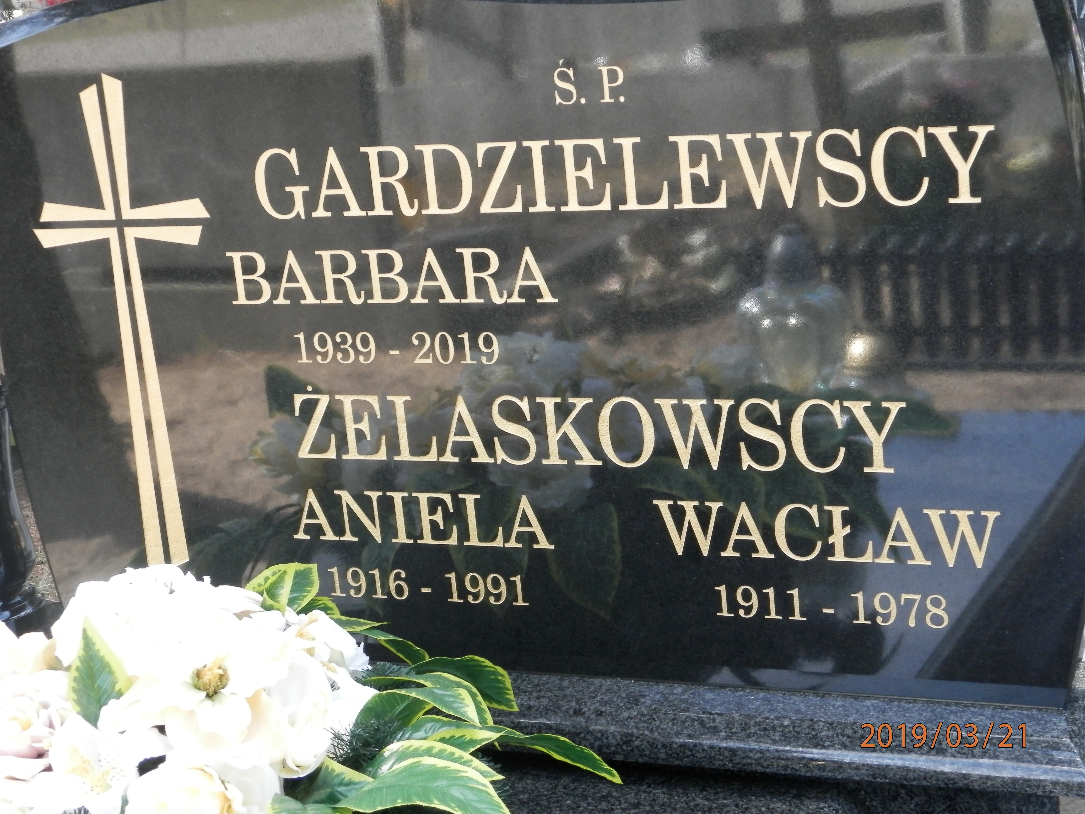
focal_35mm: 69
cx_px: 547
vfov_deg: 21.3
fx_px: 2163
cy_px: 411
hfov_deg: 28.2
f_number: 4
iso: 200
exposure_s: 1/80
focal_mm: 12.2
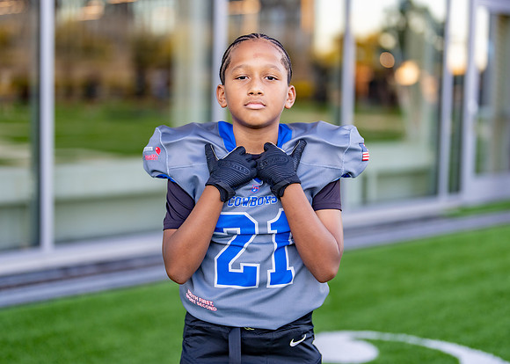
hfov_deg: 32.5
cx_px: 249
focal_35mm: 60
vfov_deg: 23.5
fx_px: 876
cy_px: 161
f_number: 1.2
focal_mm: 50
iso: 100
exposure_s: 1/400
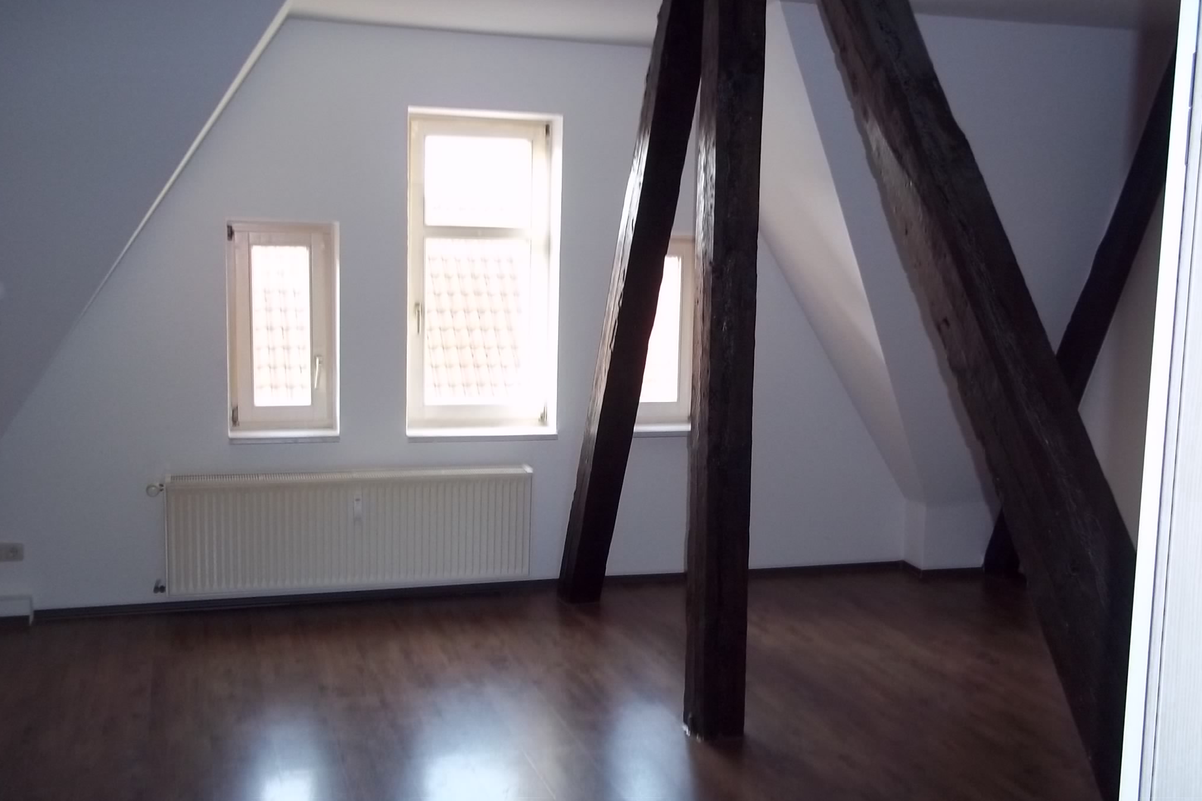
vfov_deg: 35.0
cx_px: 594
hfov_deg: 50.7
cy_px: 416
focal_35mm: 38
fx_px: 1269
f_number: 3.1
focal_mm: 6.5
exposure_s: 1/30
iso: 160
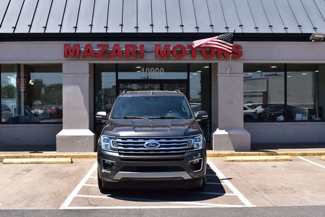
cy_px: 108
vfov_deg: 28.9
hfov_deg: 42.3
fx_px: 420
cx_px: 162
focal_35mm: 46
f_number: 11
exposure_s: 1/500
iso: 400
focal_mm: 31
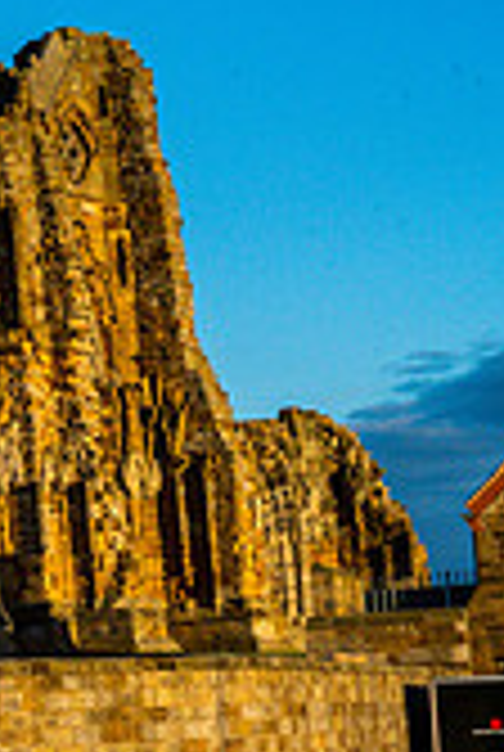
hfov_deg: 7.8
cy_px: 394
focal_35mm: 163
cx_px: -770
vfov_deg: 12.6
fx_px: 3409
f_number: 22
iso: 200
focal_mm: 47
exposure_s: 1/160
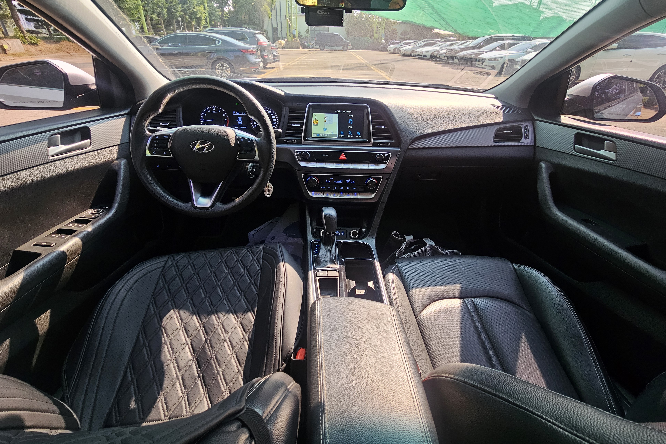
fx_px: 259
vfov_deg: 80.6
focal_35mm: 14
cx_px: 335
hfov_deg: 104.3
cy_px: 186
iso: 125
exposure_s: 1/207
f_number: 2.2
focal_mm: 2.2
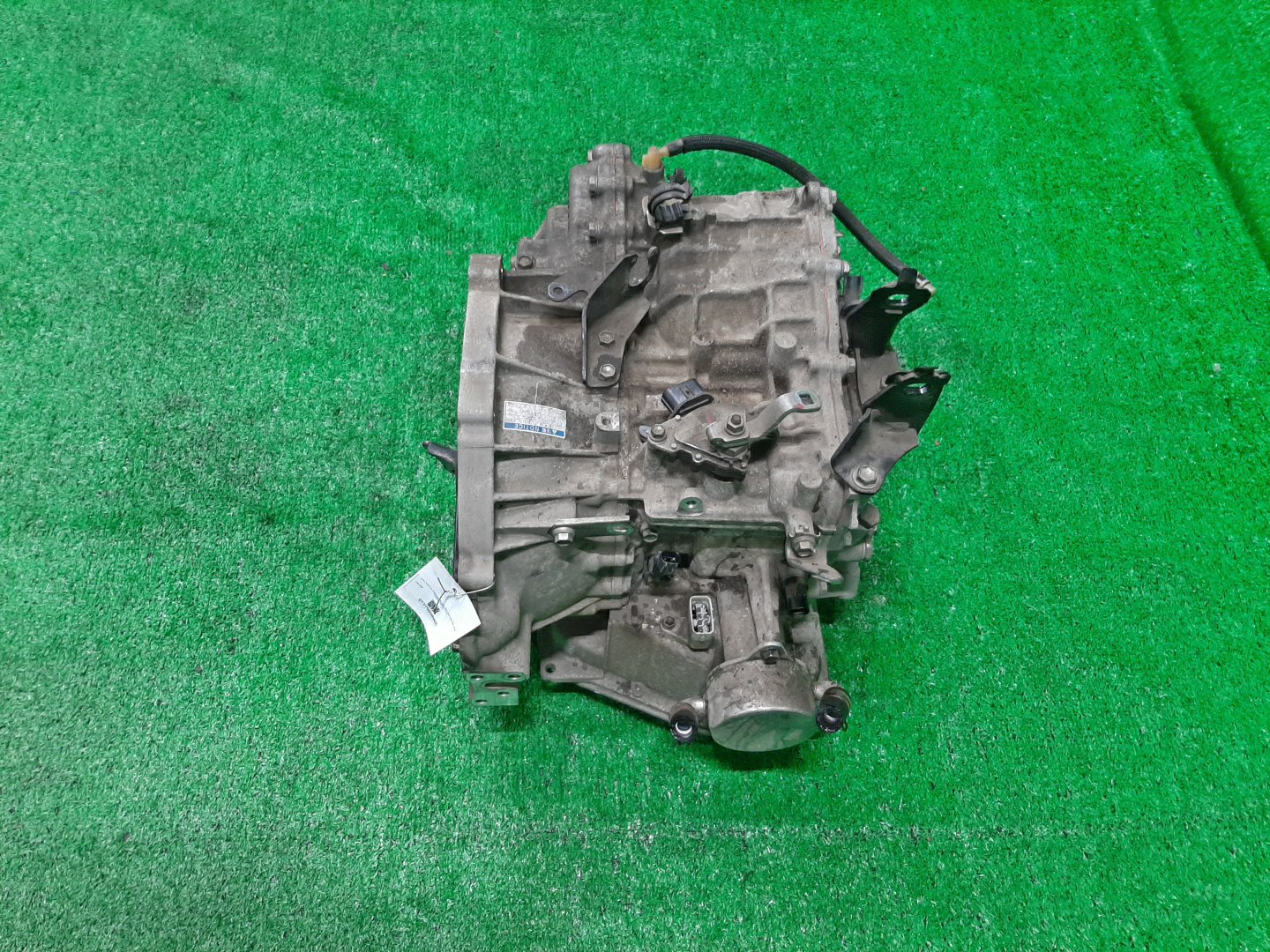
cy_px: 476
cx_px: 635
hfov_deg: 67.3
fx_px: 954
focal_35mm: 26
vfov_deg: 53.1
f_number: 1.7
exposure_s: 1/50
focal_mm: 3.93
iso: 136
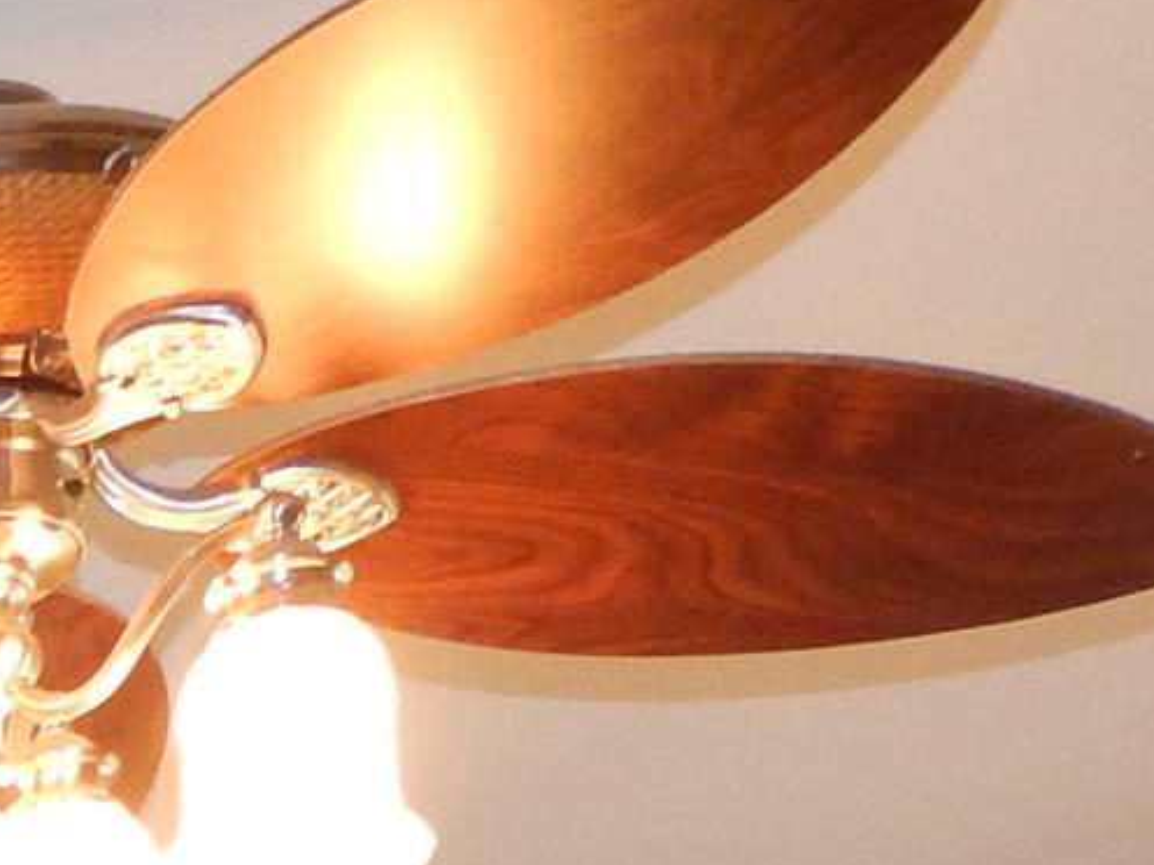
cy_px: 2525
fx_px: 4634
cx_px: -1461
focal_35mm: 139
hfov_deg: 11.9
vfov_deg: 8.9
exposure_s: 1/30
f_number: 3
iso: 200
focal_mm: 4
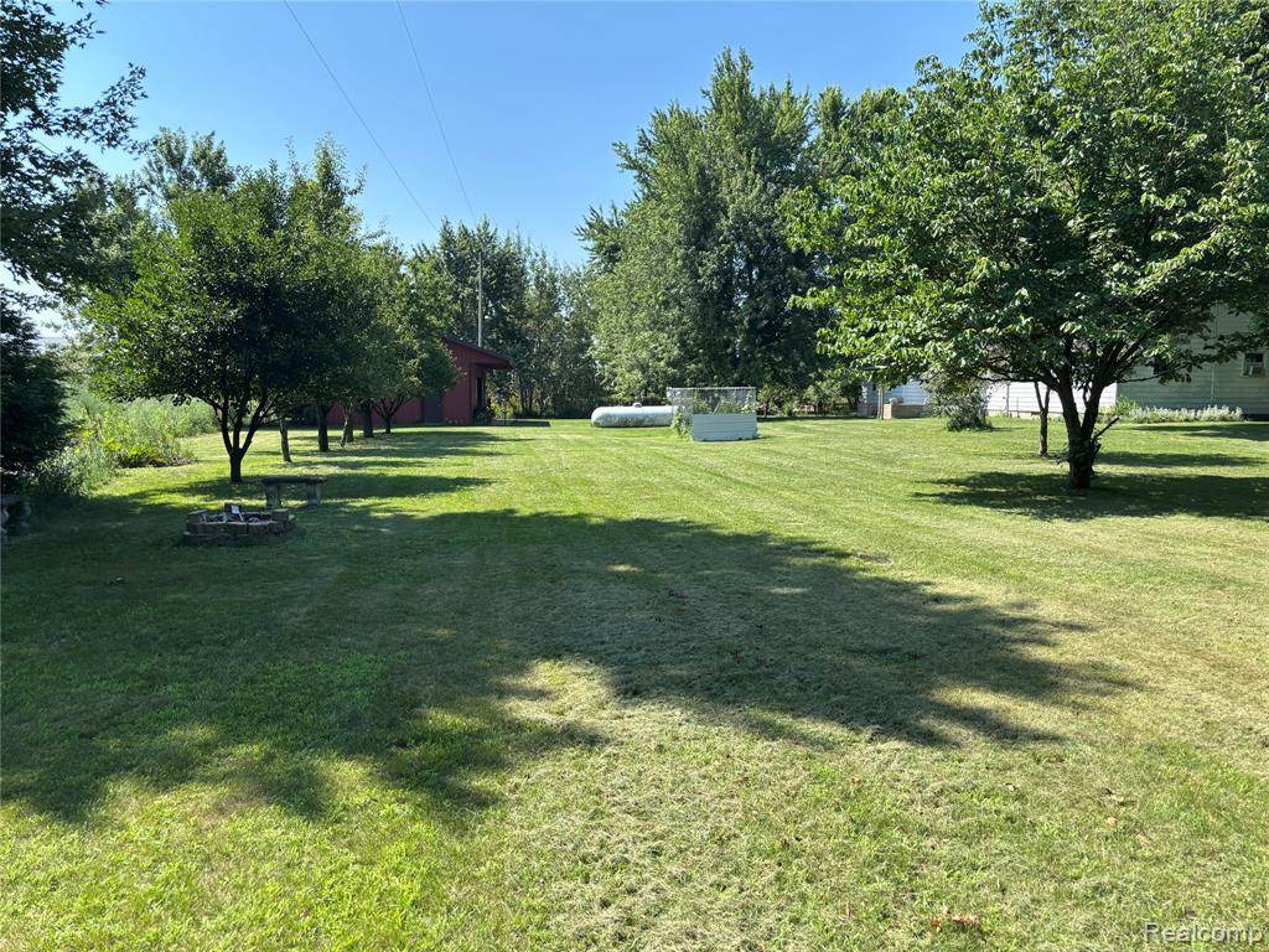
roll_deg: -1.2
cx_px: 634
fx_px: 953
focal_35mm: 26
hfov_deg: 67.3
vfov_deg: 53.1
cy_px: 476
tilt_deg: -5.4
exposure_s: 1/1220
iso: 50
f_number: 1.6
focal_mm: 5.96
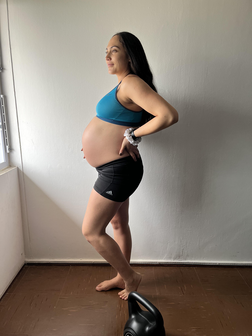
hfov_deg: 53.1
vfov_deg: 67.3
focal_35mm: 26
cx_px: 126
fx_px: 252
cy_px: 168
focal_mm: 5.1
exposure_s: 1/121
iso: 100
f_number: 1.6
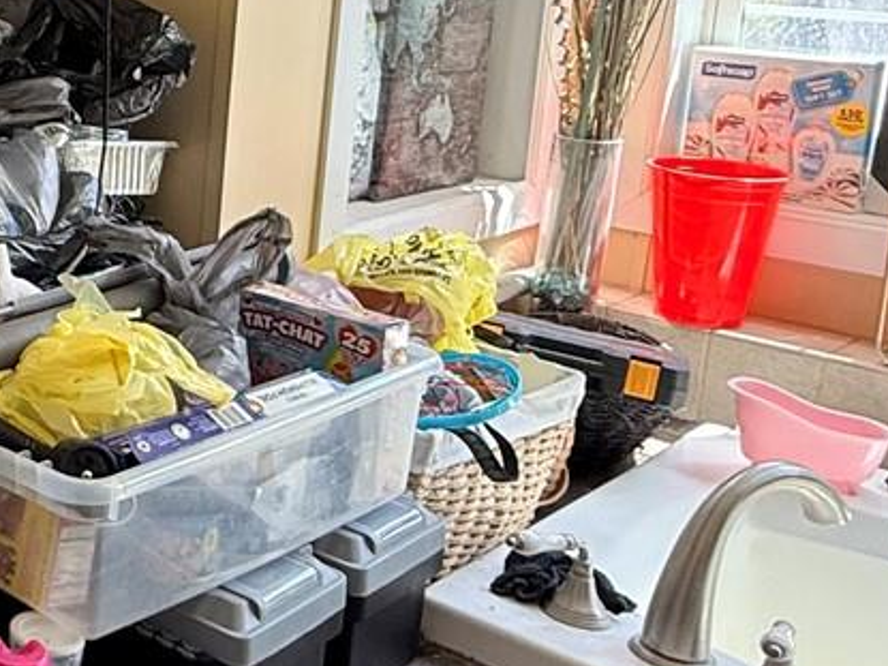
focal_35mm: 54
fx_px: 1385
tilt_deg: -10.6
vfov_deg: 26.5
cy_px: 126
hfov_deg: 29.2
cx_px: -248
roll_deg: -0.2
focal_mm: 2.22
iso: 100
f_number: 2.2
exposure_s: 1/99
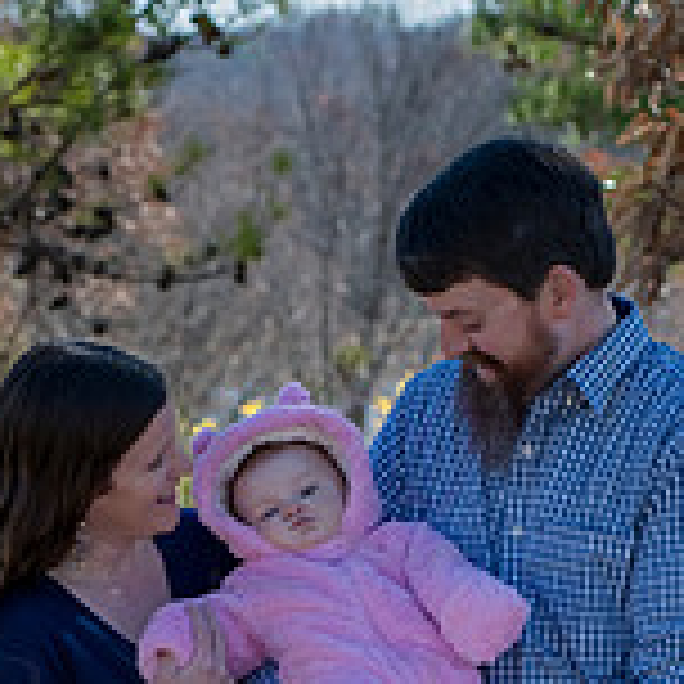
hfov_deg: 8.7
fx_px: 4493
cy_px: 855
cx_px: 428
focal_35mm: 201
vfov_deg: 8.6
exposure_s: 1/500
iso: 400
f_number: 6.3
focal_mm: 80
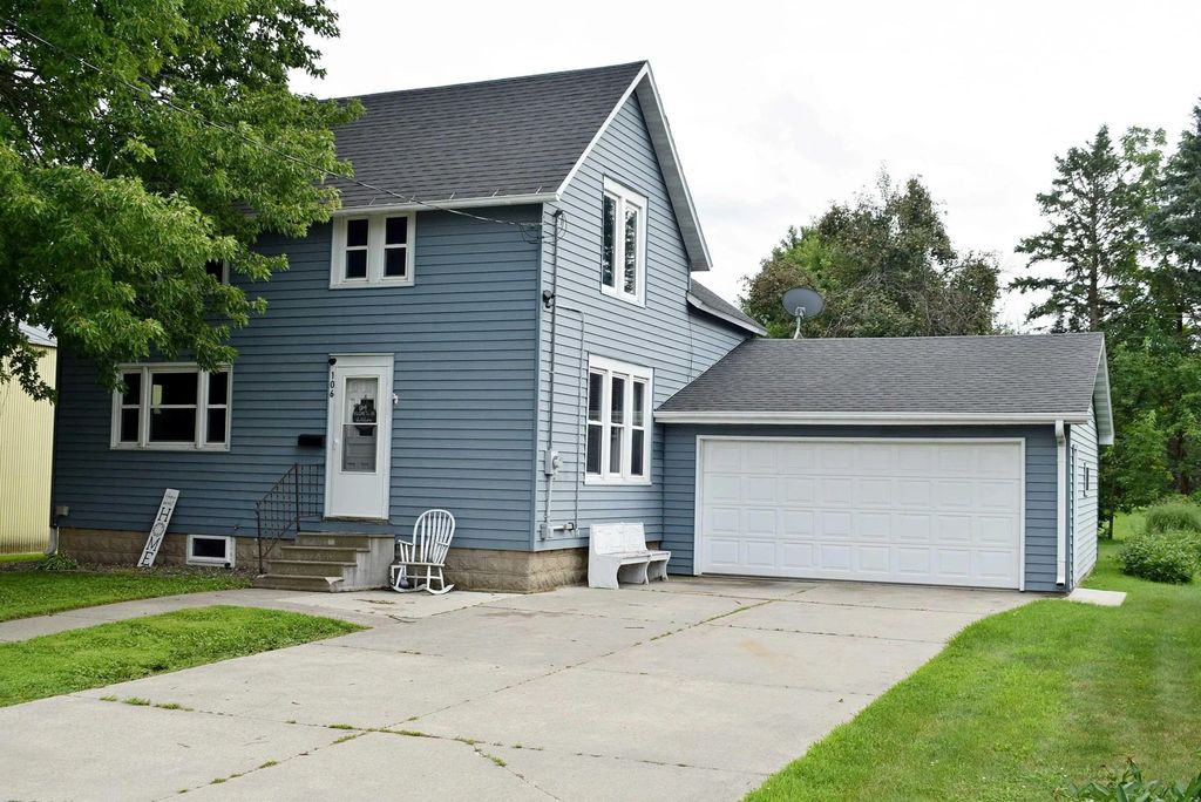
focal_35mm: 39
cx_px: 600
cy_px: 401
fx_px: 1302
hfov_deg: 49.5
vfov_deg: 34.3
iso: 100
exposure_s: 1/250
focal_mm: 26
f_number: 8
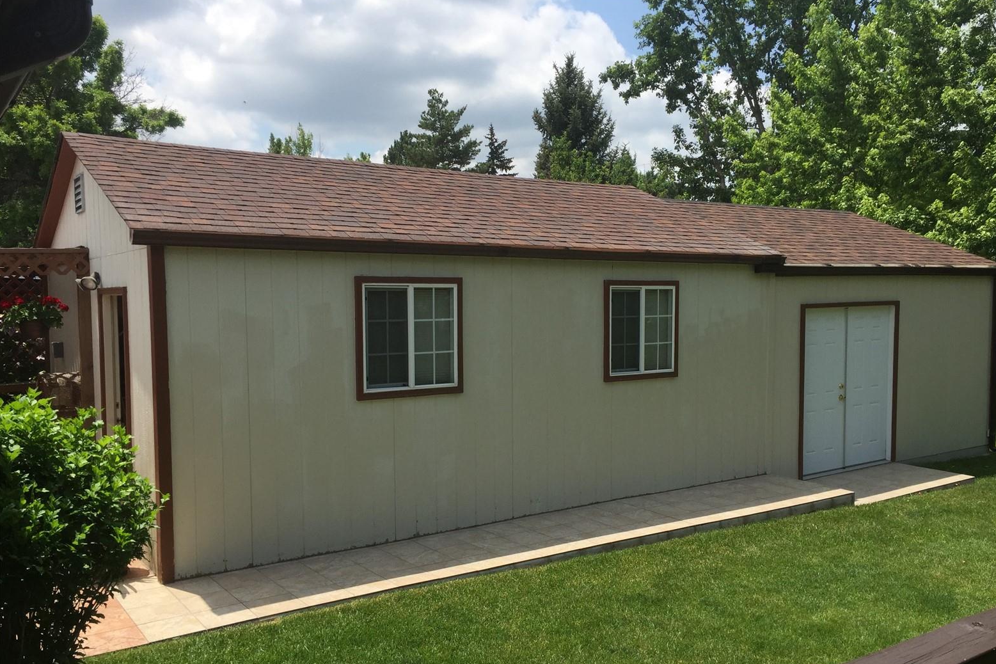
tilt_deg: -3.7
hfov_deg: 60.3
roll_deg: +0.1
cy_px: 378
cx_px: 510
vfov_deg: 42.2
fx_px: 858
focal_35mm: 31
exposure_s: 1/1883
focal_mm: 4.15
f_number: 2.2
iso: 32
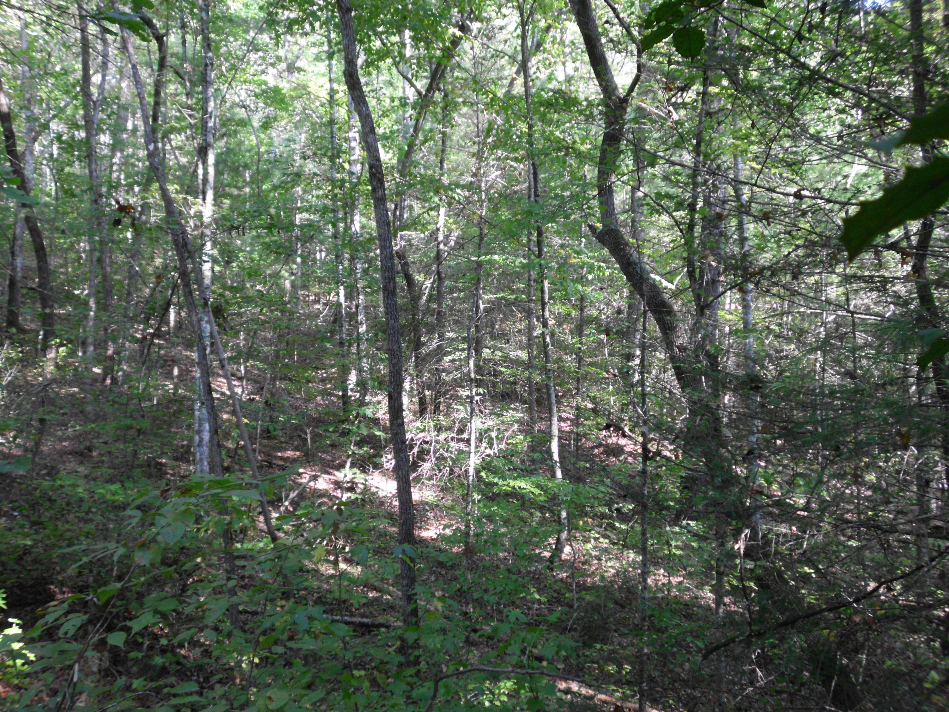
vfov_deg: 39.7
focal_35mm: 36
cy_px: 356
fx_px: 987
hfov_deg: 51.4
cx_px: 474
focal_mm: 6.57
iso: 200
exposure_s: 1/60
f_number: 3.2
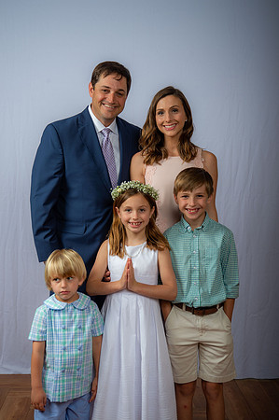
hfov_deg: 24.6
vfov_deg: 36.3
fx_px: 641
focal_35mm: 55
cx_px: 140
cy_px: 210
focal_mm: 55
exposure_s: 1/200
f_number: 6.3
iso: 250
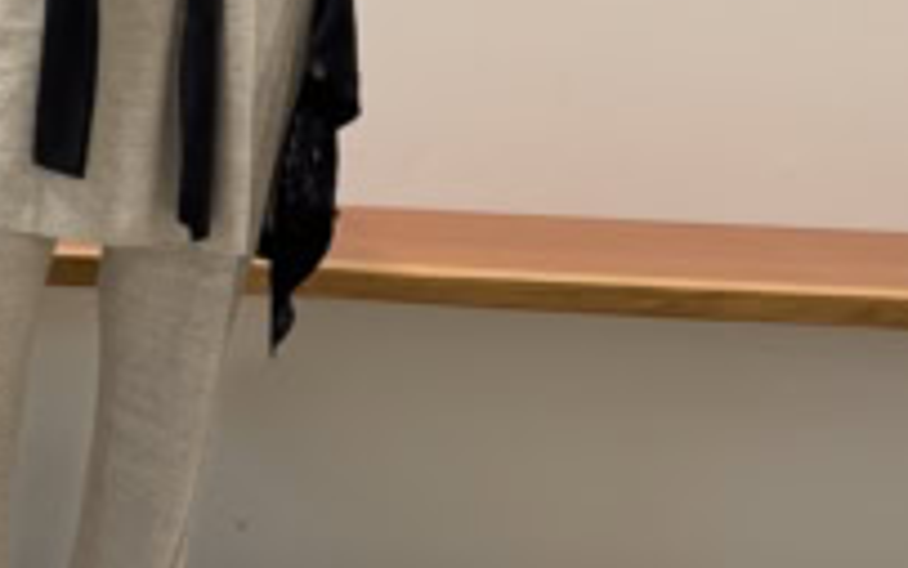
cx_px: 132
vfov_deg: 20.7
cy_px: -36
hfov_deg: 32.7
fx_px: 1485
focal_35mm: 60
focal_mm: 6.8
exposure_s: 1/100
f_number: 1.8
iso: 160
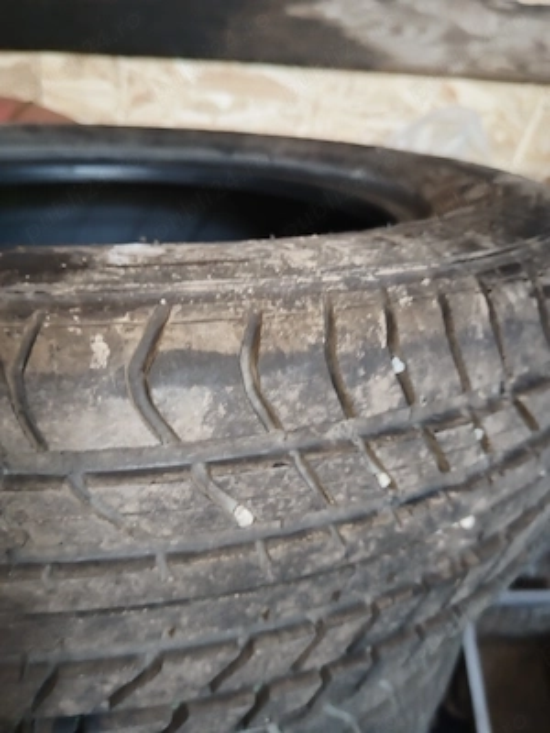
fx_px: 614
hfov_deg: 48.2
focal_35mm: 29
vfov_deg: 61.7
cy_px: 366
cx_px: 275
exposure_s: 1/33.3
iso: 1296
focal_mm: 4.95
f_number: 1.9
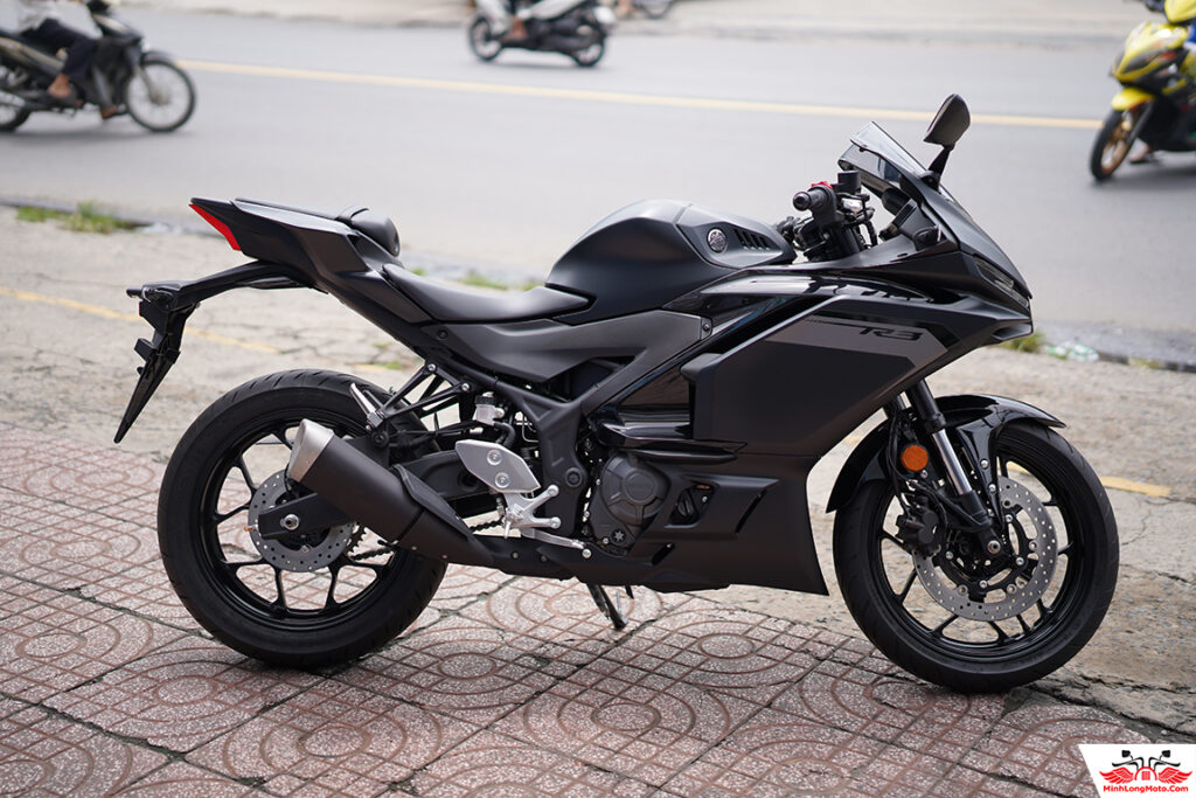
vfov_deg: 27.0
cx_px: 598
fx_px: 1661
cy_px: 399
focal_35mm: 50
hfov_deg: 39.6
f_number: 1.4
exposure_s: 1/3200
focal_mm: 50
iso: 100
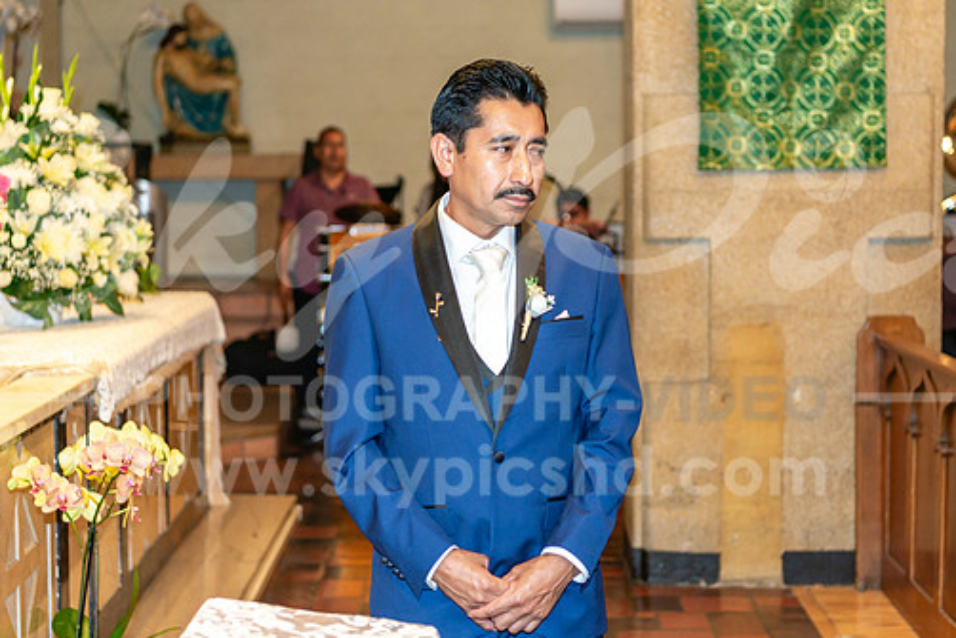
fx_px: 2045
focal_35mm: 77
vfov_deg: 17.7
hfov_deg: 26.3
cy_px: 295
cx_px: 507
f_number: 3.2
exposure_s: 1/125
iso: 800
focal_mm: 62
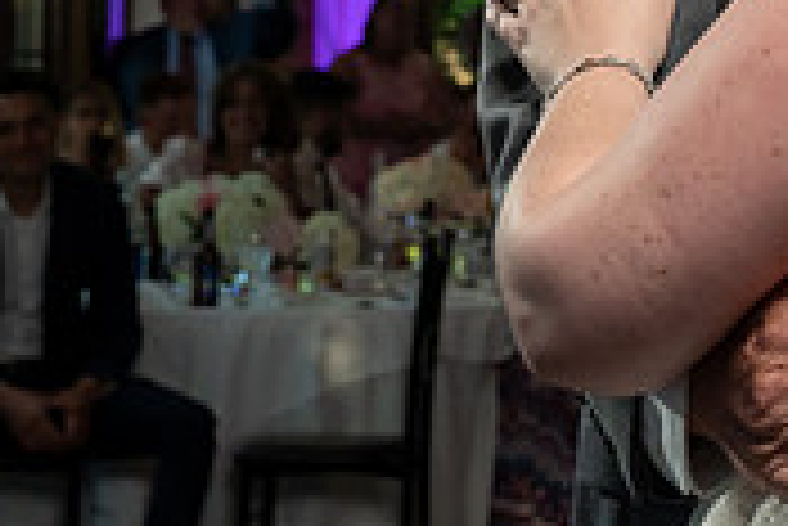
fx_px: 3790
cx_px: 1171
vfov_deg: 7.9
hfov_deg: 11.4
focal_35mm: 173
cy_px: -53
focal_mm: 49
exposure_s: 1/200
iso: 2000
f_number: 5.6
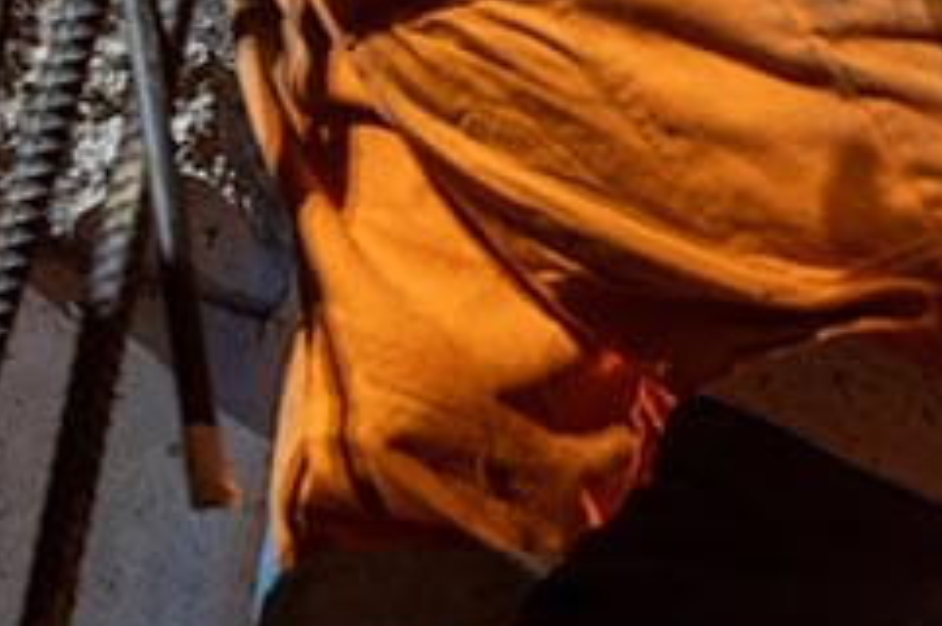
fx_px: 1516
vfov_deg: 22.9
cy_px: 513
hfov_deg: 23.8
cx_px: 1552
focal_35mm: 58
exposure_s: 1/25
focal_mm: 15
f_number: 2.8
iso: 320
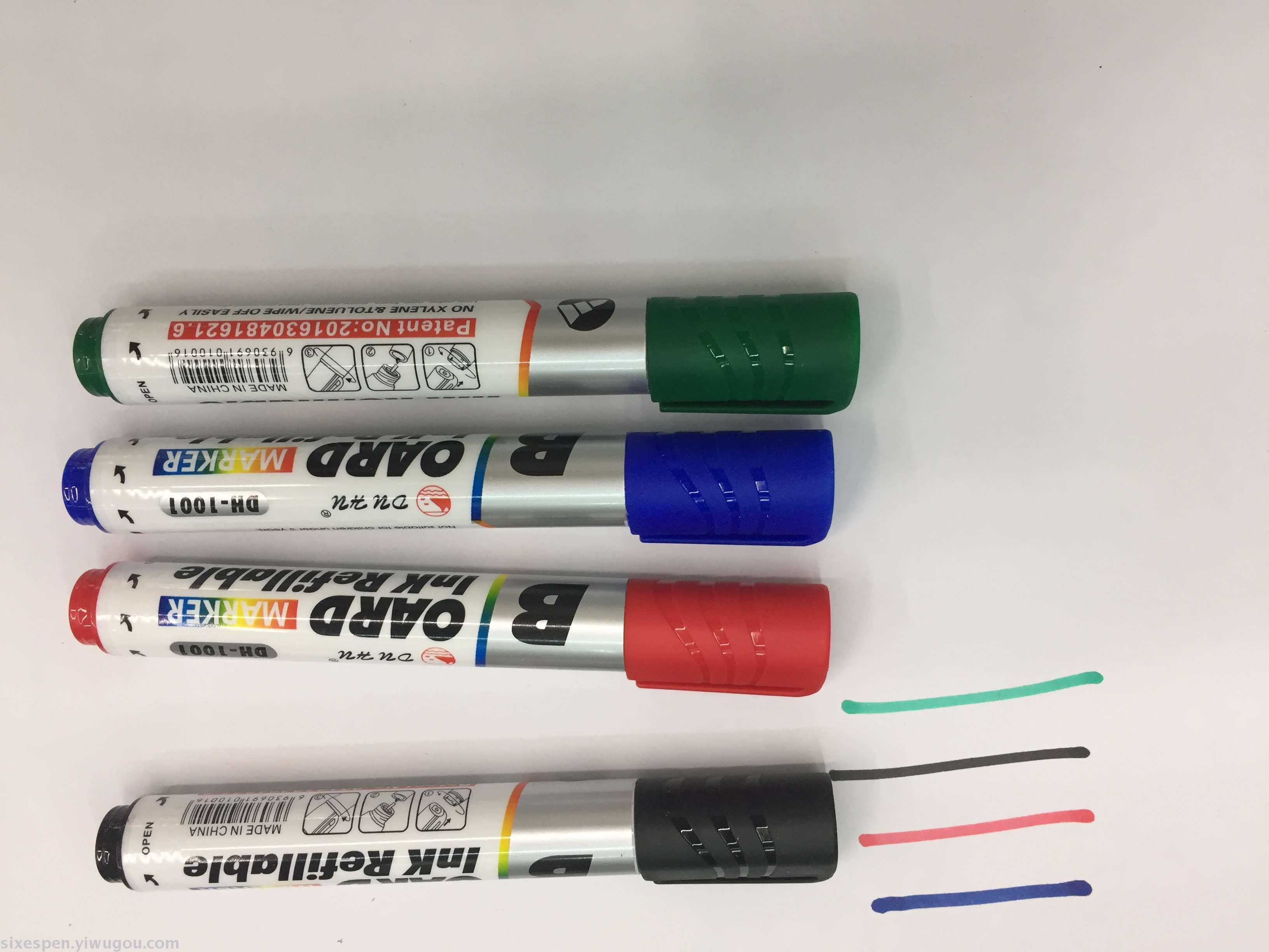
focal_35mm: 29
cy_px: 476
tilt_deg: -82.0
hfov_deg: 61.7
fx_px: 1063
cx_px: 634
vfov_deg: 48.2
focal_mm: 4.15
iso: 40
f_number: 2.2
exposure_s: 1/33
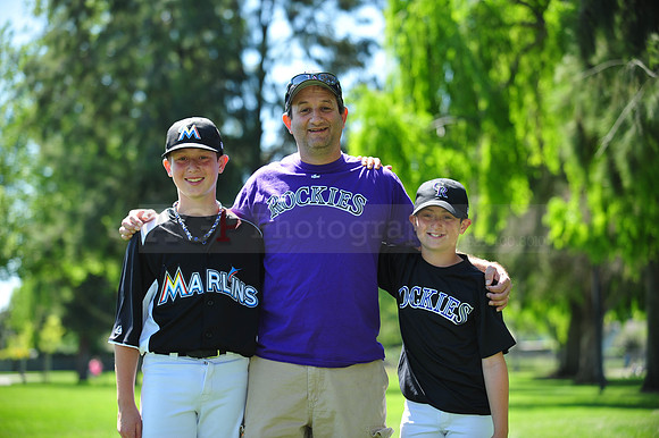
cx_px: 330
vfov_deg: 13.7
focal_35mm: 100
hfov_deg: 20.4
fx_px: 1829
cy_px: 219
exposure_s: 1/500
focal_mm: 100
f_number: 4
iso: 200
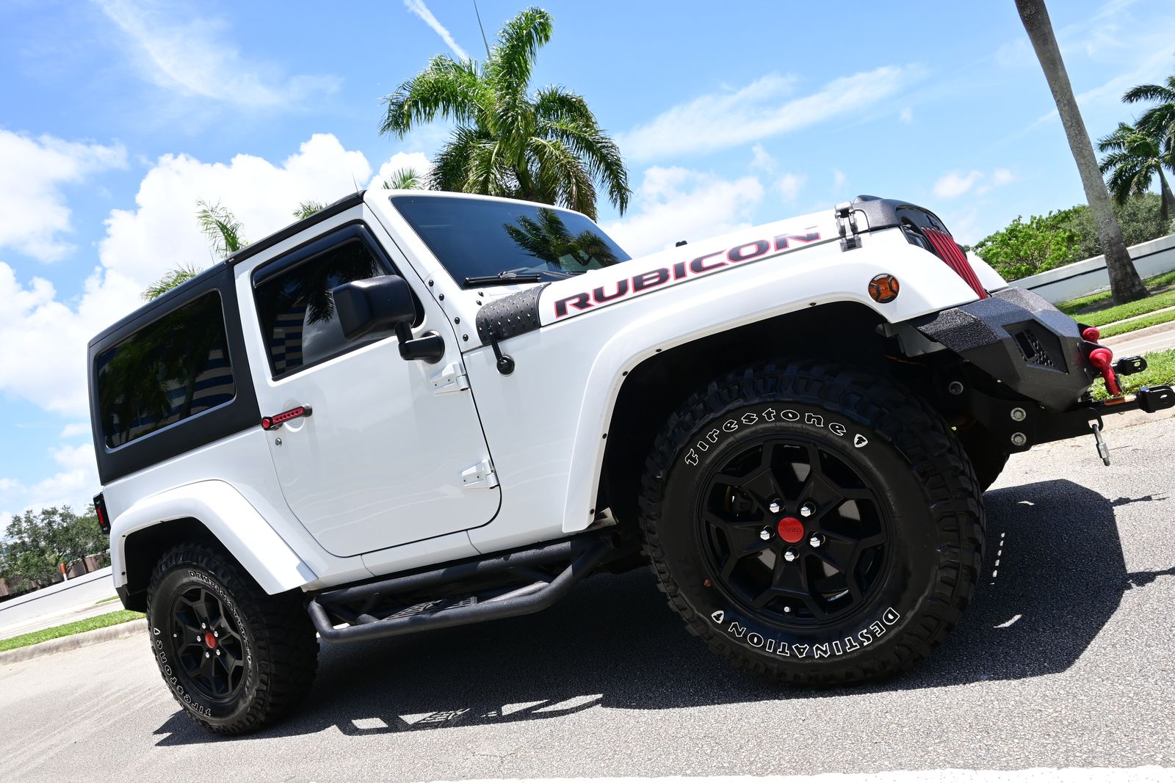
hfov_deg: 73.7
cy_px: 392
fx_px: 783
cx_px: 588
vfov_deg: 53.1
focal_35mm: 24
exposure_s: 1/200
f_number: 7.1
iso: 100
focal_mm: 16
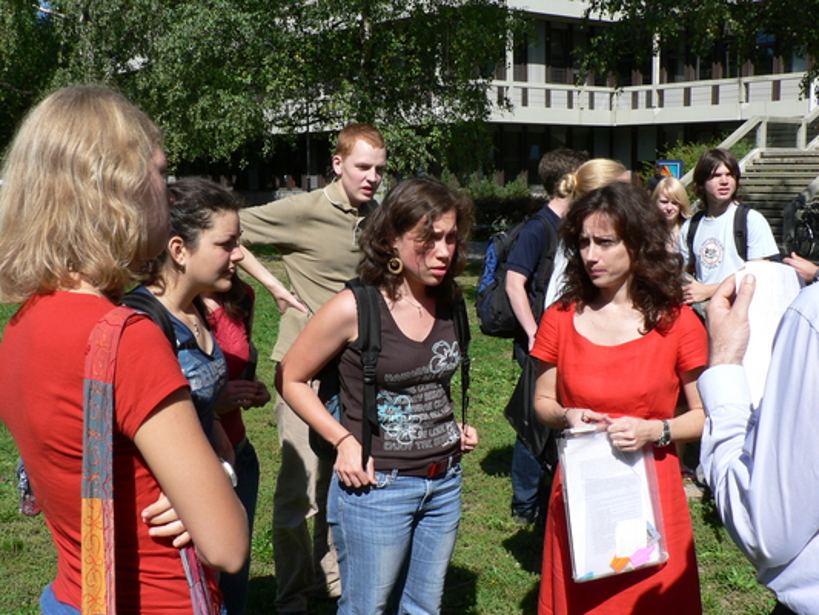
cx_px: 410
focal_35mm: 44
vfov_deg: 32.9
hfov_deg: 42.9
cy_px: 308
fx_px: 1041
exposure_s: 1/400
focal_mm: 7.4
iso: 80
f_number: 5
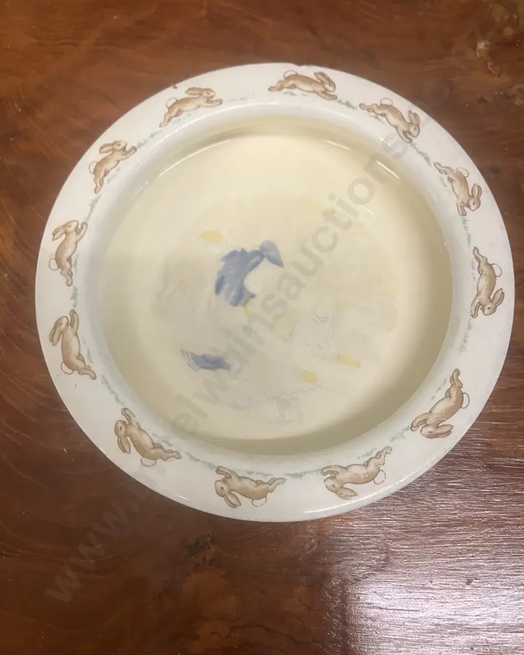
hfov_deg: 48.5
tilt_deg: -74.4
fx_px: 582
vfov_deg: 58.8
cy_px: 314
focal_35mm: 30
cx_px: 268
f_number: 1.8
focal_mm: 3.99
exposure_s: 1/50
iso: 125
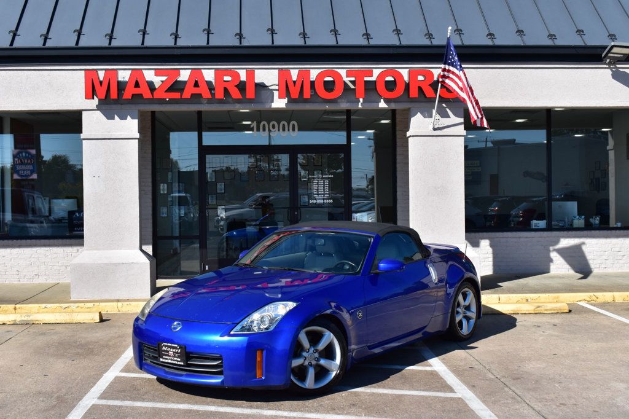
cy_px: 210
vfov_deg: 28.9
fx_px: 812
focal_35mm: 46
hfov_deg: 42.3
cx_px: 314
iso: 360
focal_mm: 31
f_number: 11
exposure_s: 1/500
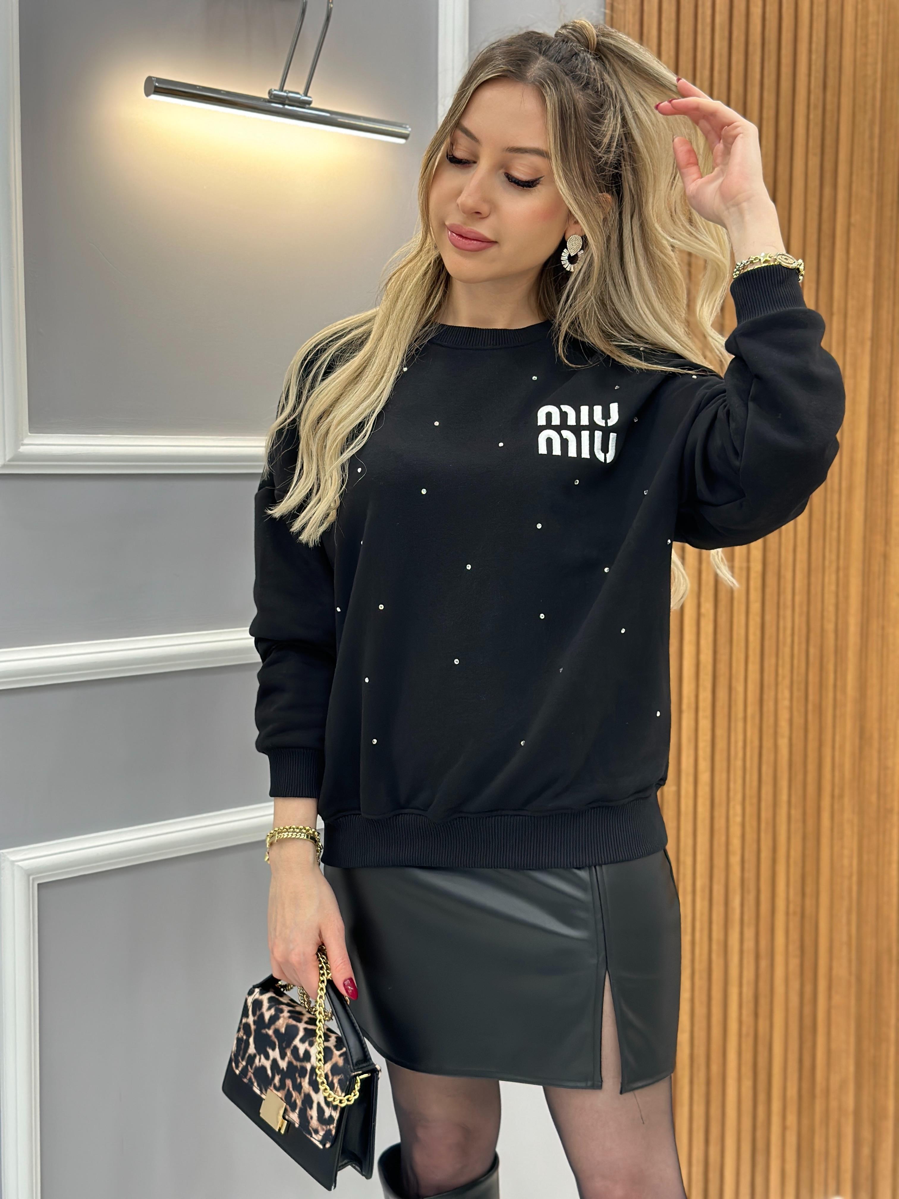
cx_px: 450
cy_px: 600
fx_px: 1662
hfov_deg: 30.3
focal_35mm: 48
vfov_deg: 39.7
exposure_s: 1/100
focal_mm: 6.86
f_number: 1.78
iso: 160
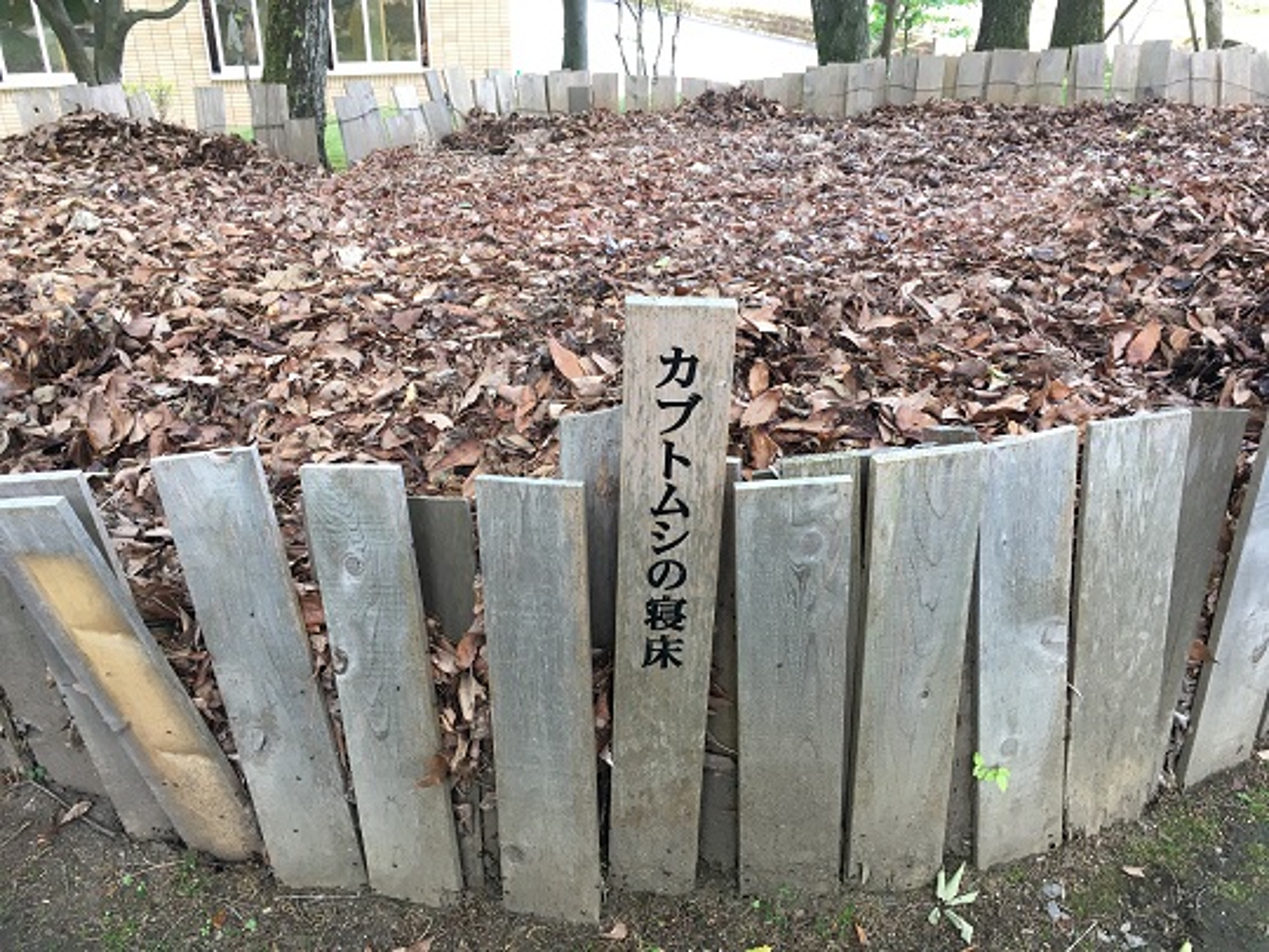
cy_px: 476
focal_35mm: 29
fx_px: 1063
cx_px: 634
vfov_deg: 48.2
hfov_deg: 61.7
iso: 25
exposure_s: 1/40
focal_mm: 4.15
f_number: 2.2
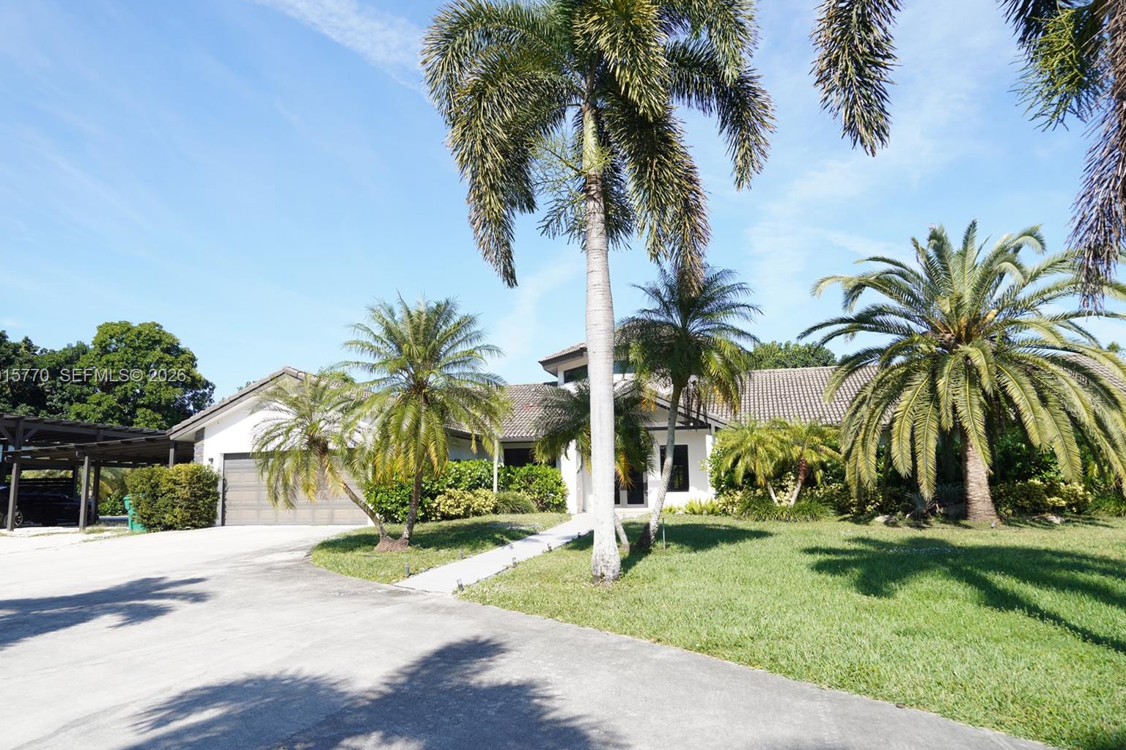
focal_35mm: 25
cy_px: 377
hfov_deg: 71.5
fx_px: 782
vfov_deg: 51.3
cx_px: 545
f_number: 7.1
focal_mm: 24
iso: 100
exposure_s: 1/160
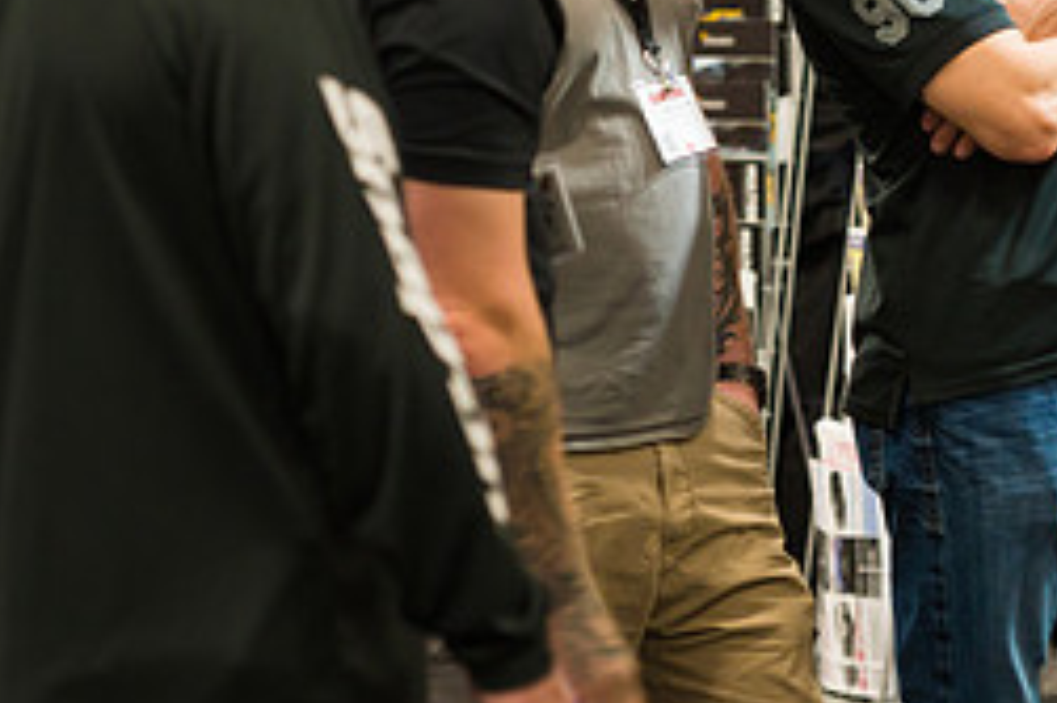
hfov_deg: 8.5
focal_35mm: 243
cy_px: 38
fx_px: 7130
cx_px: 851
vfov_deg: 5.6
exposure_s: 1/200
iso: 1600
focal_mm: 105
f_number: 3.2
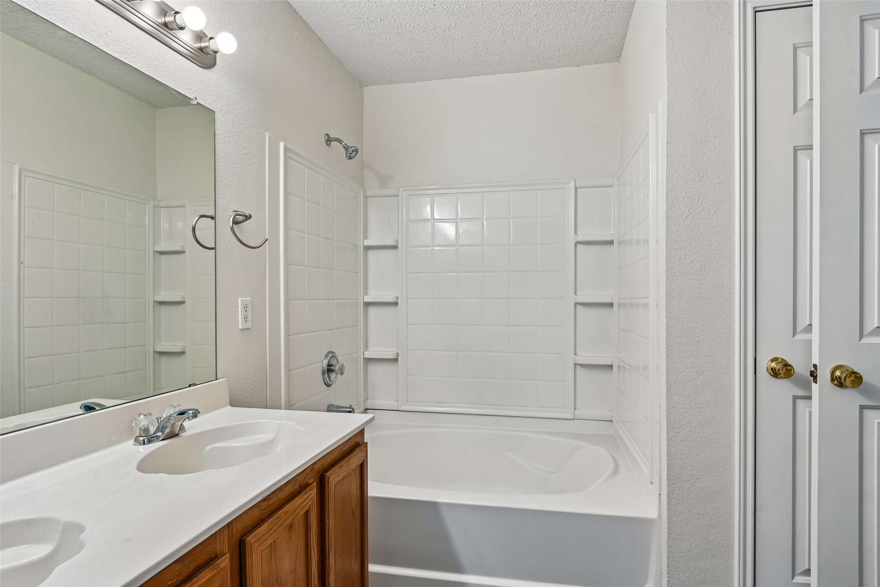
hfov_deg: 86.9
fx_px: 464
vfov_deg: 64.6
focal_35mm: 19
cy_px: 294
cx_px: 440
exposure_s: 1/40
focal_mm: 19
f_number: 8
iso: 400
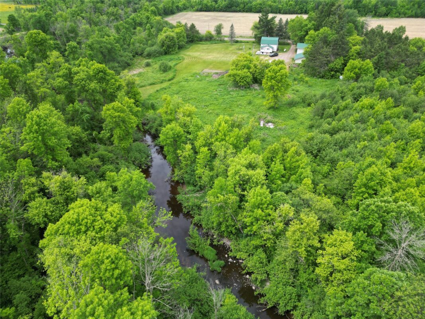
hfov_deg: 71.6
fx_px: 295
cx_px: 212
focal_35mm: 24
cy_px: 160
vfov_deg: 56.8
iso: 100
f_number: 1.7
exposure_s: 1/800
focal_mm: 6.72
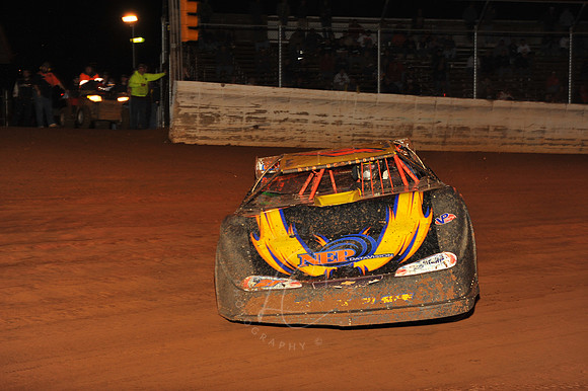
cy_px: 196
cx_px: 294
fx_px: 1143
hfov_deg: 28.9
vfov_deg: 19.4
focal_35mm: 70
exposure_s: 1/320
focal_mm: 70
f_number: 7.1
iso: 800
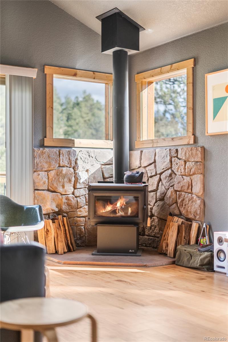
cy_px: 171
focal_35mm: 50
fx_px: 475
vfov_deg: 39.6
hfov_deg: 27.0
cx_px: 114
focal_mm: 50
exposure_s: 1/125
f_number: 1.8
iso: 400
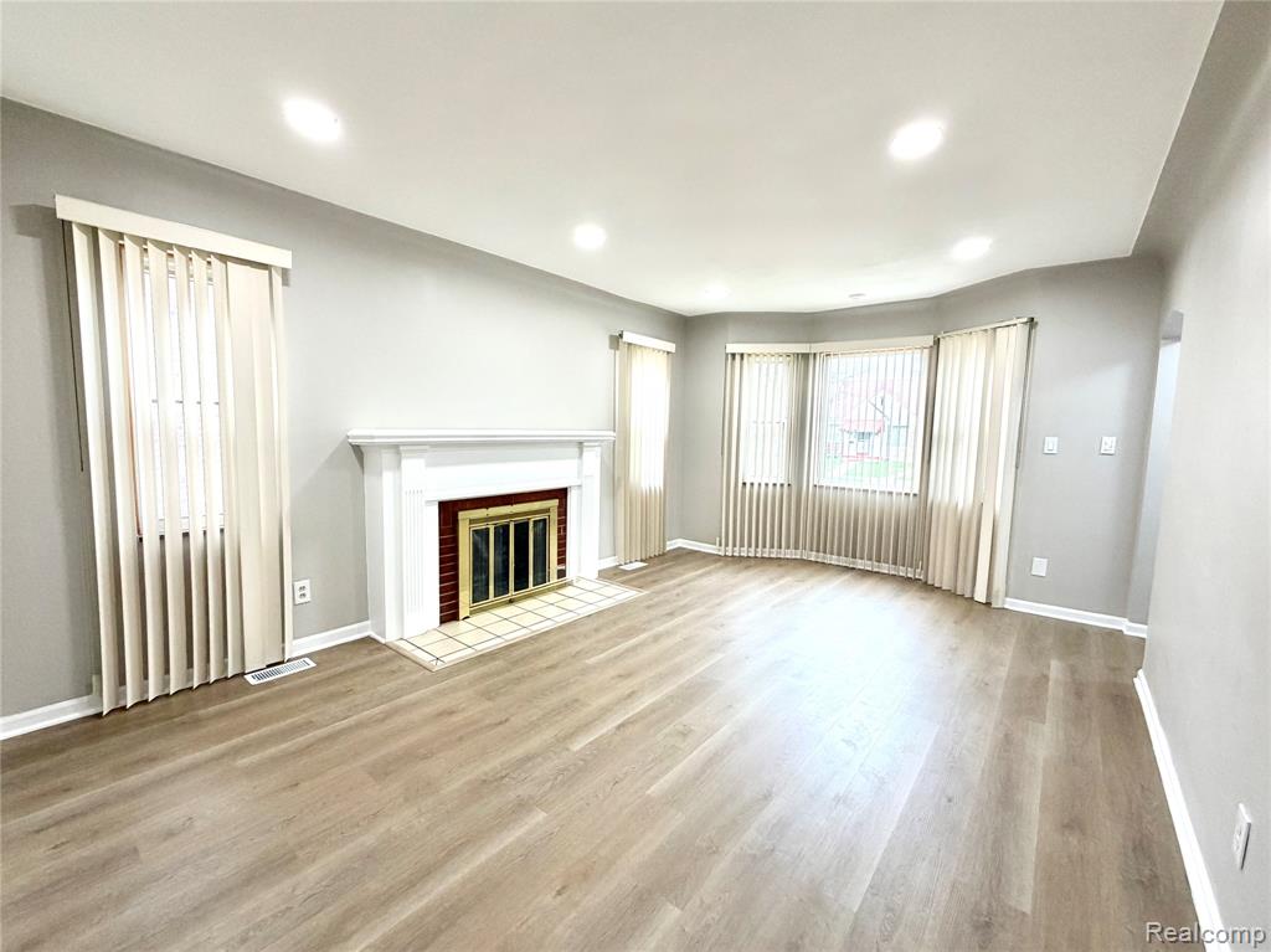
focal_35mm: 14
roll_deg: -2.6
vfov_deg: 85.6
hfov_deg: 102.1
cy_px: 476
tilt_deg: -5.6
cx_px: 636
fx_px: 514
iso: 200
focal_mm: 2.22
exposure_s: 1/121
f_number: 2.2
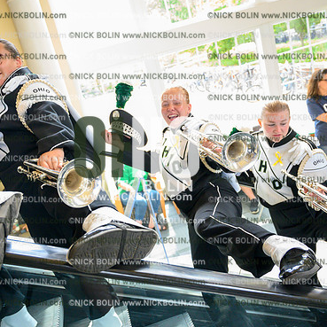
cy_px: 159
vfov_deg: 51.1
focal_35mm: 32
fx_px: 342
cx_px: 136
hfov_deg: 50.9
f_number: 4
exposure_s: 1/800
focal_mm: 24
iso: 6400
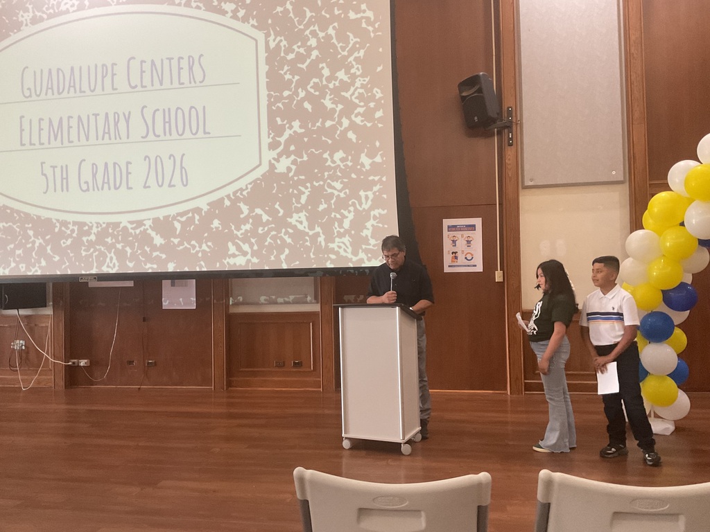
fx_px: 595
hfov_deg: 61.7
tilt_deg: +0.4
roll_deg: +1.3
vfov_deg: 48.2
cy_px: 266
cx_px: 355
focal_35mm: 29
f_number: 1.8
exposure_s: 1/40
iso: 250
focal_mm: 3
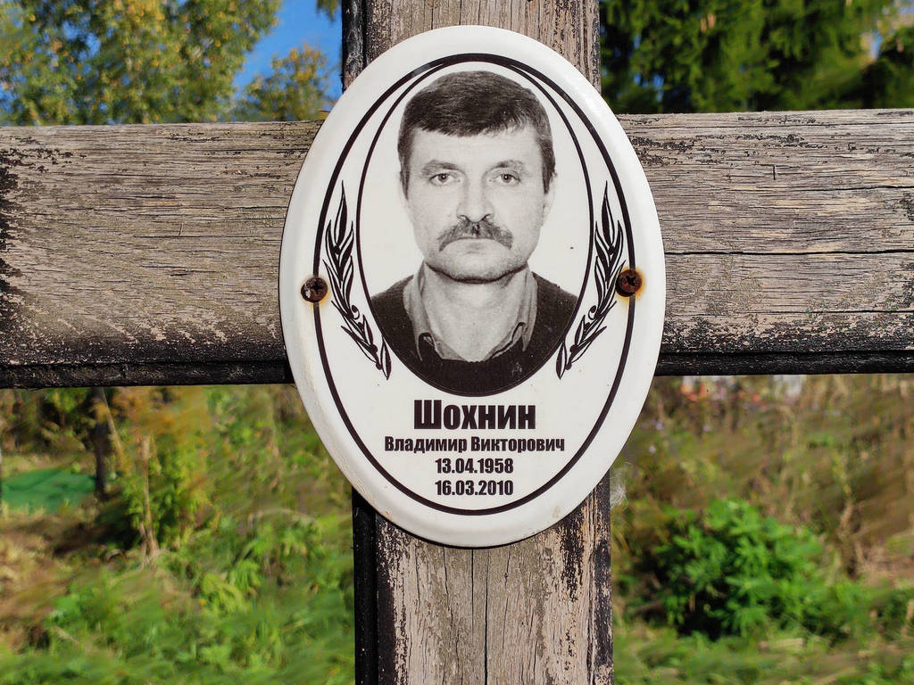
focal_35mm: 25
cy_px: 342
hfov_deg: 69.4
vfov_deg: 54.9
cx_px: 457
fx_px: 660
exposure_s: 1/1442
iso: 50
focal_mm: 4.7
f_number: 1.79
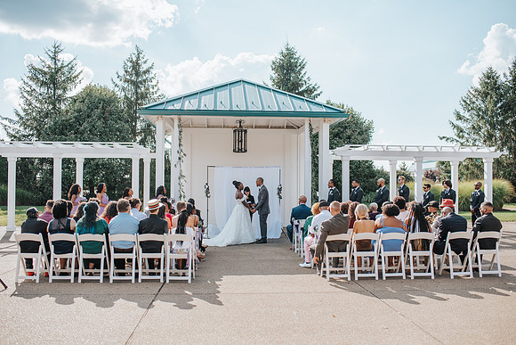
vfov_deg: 37.8
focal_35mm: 35
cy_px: 172
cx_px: 258
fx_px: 504
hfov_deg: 54.3
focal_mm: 35
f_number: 3.2
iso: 100
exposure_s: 1/1250
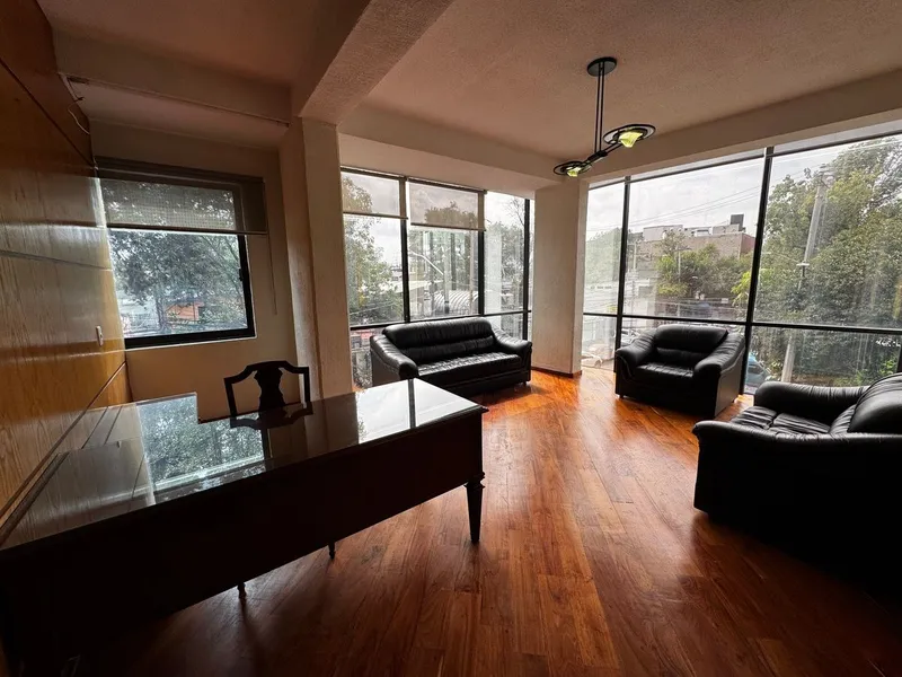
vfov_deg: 85.7
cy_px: 338
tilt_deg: -8.7
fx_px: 365
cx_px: 451
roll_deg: +1.3
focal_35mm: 14
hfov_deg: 102.1
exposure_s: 1/132
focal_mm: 2.22
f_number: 2.2
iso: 40
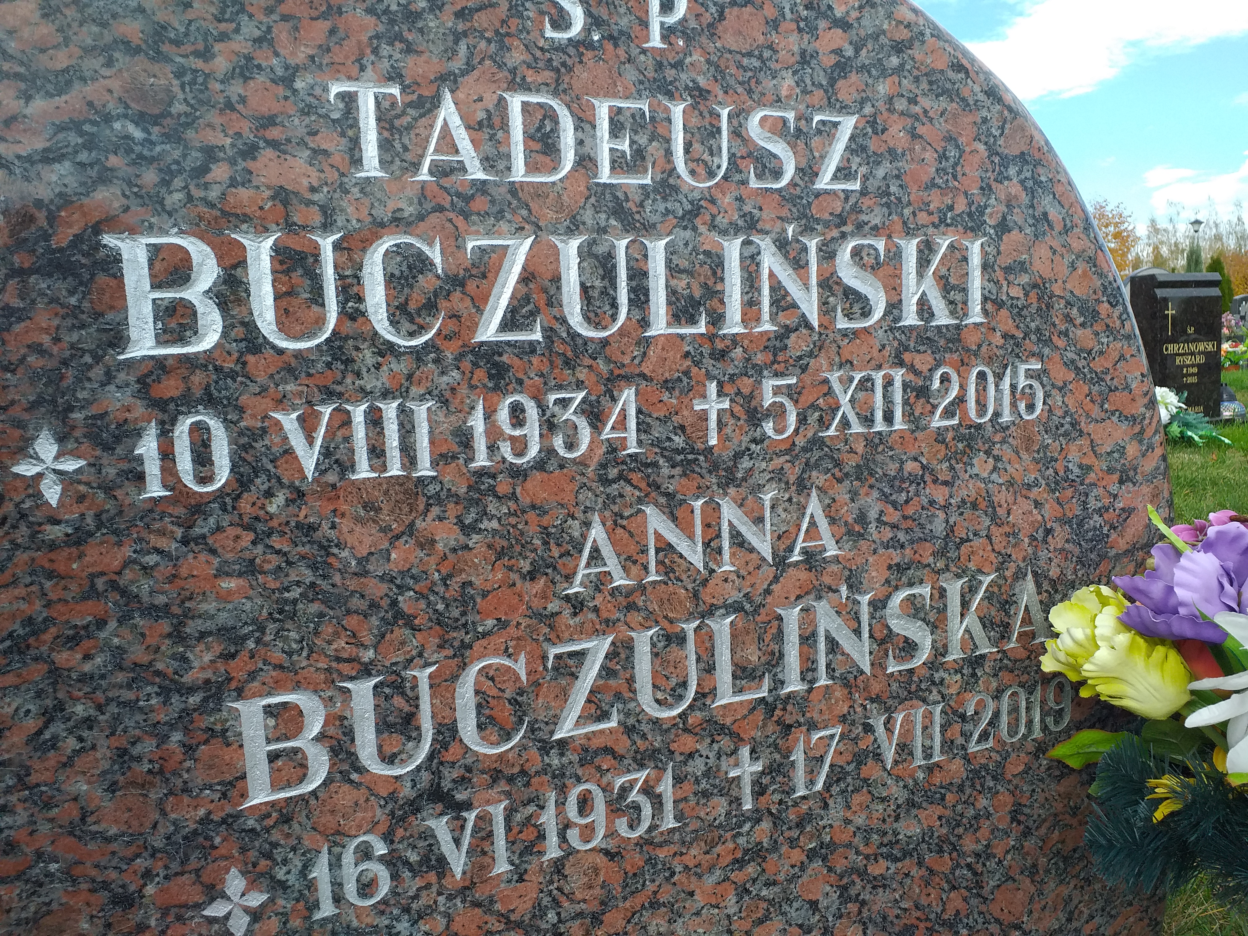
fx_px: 973
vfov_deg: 51.4
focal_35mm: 27
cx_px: 624
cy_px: 468
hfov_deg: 65.3
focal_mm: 3.6
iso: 40
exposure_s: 1/505
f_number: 1.9
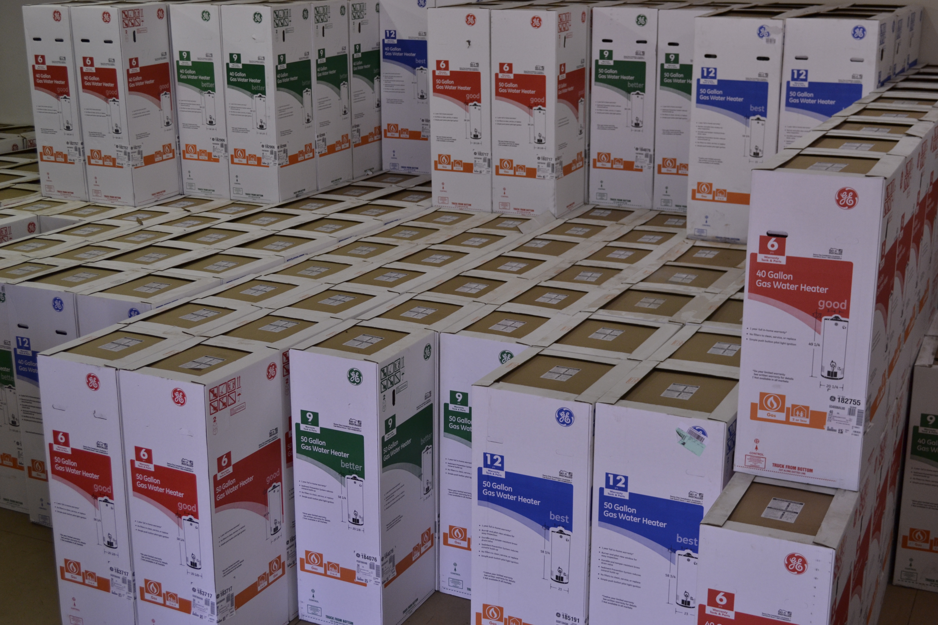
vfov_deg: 28.1
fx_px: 1251
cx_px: 469
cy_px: 312
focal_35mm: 48
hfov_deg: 41.1
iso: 400
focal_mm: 32
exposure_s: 1/50
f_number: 4.8
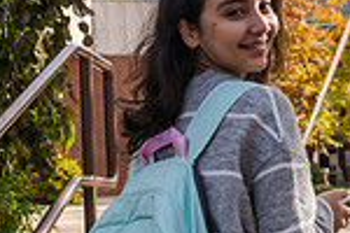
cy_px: 27
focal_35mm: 112
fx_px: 1089
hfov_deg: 18.3
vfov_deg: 12.2
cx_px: 184
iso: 250
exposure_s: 1/320
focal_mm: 29
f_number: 7.1
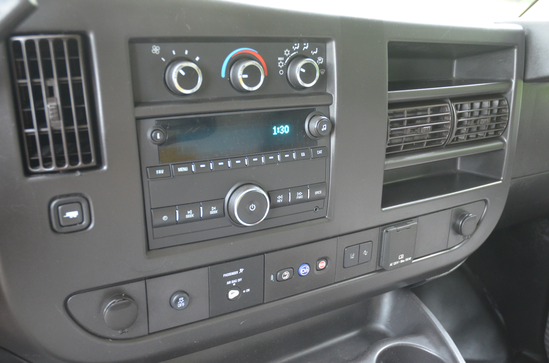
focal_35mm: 36
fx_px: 548
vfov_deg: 36.7
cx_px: 274
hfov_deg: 53.2
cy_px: 182
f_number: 3.8
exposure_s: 1/30
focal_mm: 24
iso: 1250
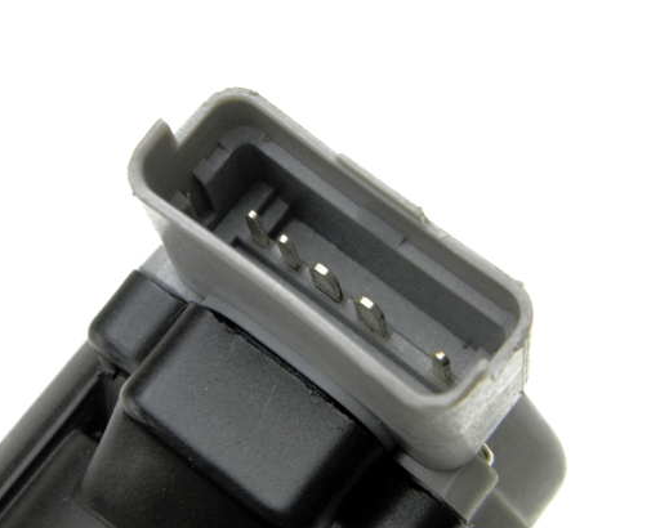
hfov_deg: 19.2
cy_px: 261
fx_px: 1954
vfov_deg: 15.4
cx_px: 300
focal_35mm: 100
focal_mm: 14.6
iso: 125
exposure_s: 1/160
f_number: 4.2
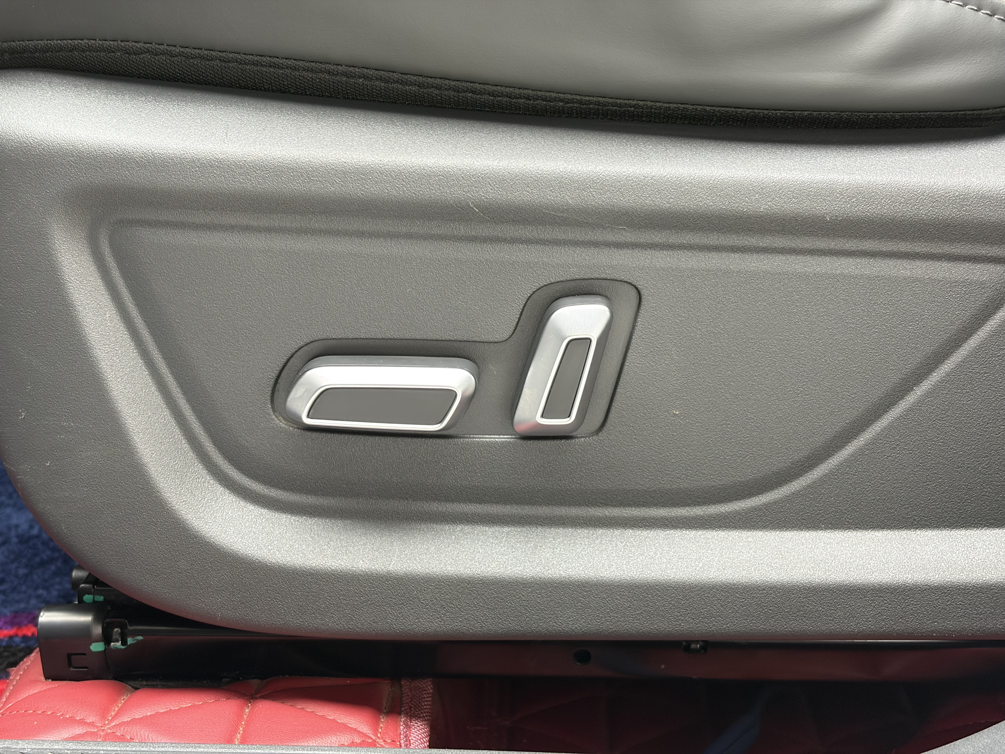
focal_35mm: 52
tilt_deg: -13.2
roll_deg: -0.1
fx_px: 1510
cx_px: 502
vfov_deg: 28.0
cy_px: 377
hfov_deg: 36.8
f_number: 1.6
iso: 125
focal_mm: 5.96
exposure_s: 1/33
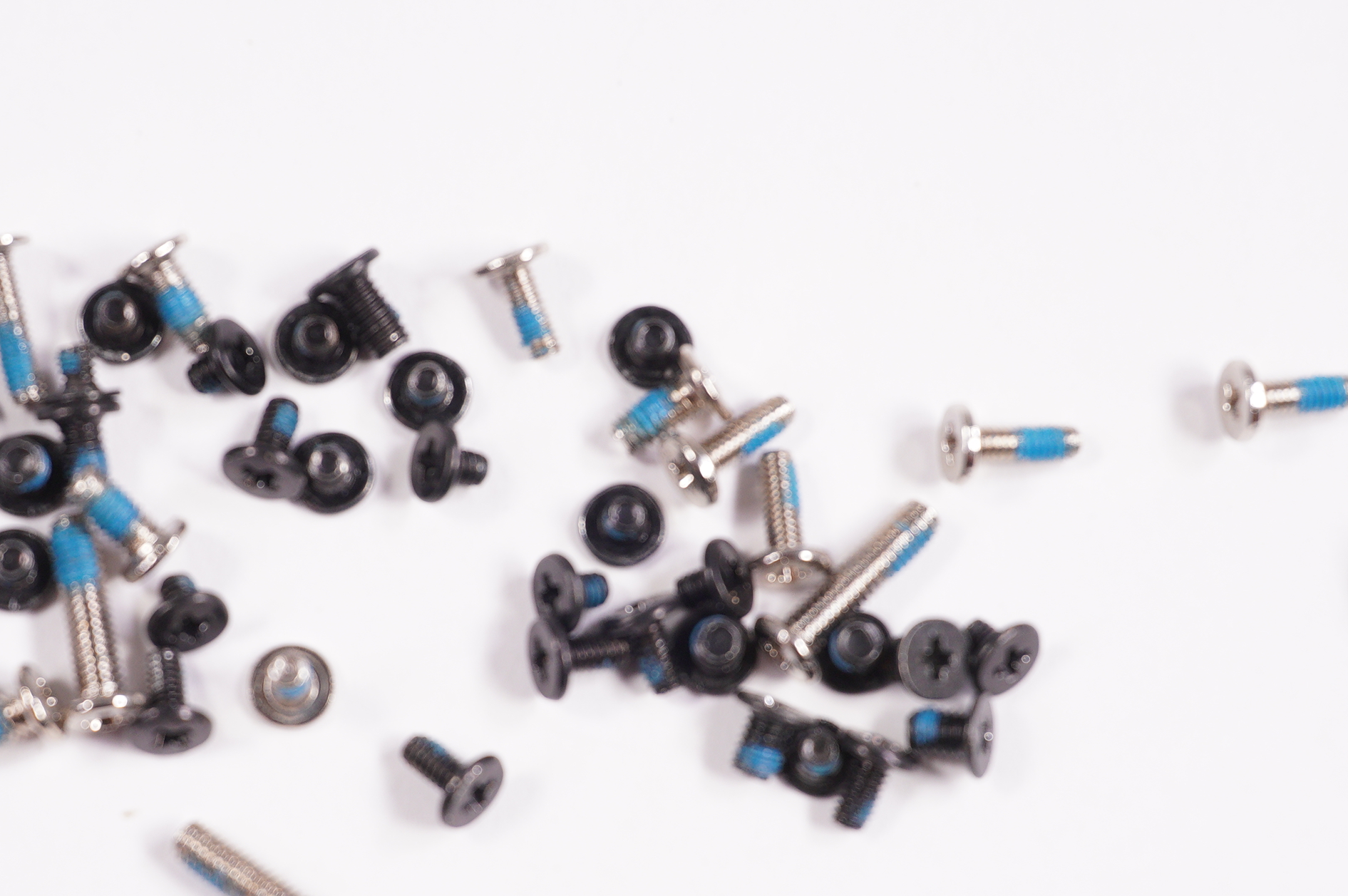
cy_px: 597
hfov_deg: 19.5
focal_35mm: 105
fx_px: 3928
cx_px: 610
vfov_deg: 13.0
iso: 400
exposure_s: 1/250
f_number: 5.6
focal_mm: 44
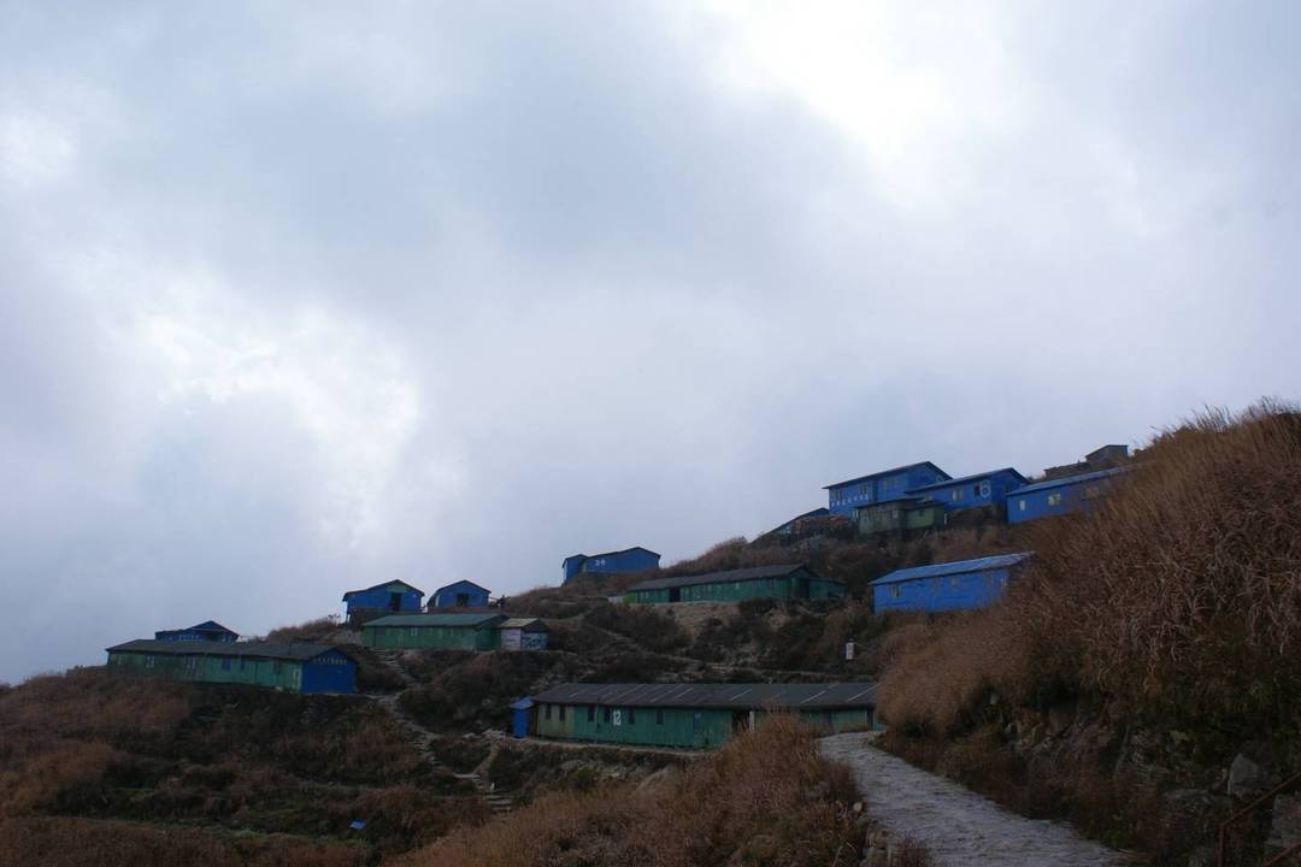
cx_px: 650
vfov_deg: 47.9
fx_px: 976
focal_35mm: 27
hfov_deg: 67.4
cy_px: 434
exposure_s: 1/200
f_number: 10
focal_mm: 18
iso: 100
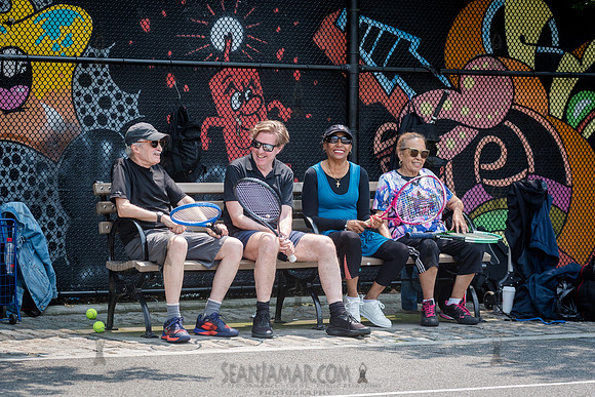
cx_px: 294
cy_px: 205
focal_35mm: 128
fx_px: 2118
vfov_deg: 10.7
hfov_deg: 16.0
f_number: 4.5
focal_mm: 105
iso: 200
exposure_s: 1/500
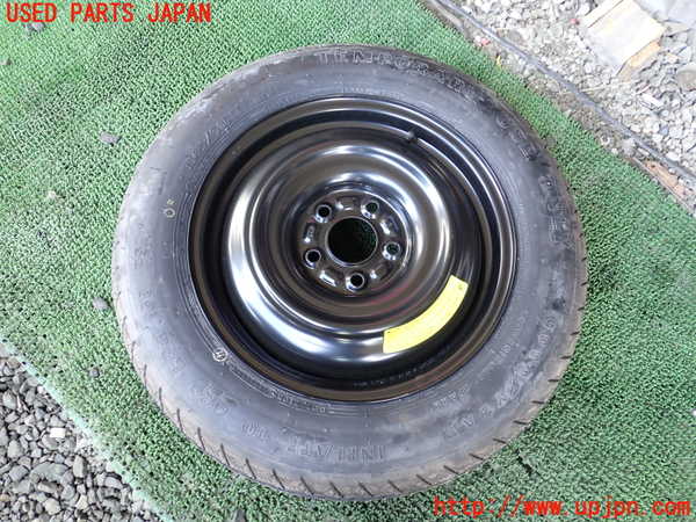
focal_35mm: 30
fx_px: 603
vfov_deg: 46.8
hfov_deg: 60.0
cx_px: 348
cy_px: 261
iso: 200
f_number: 2.3
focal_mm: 5.4
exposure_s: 1/40
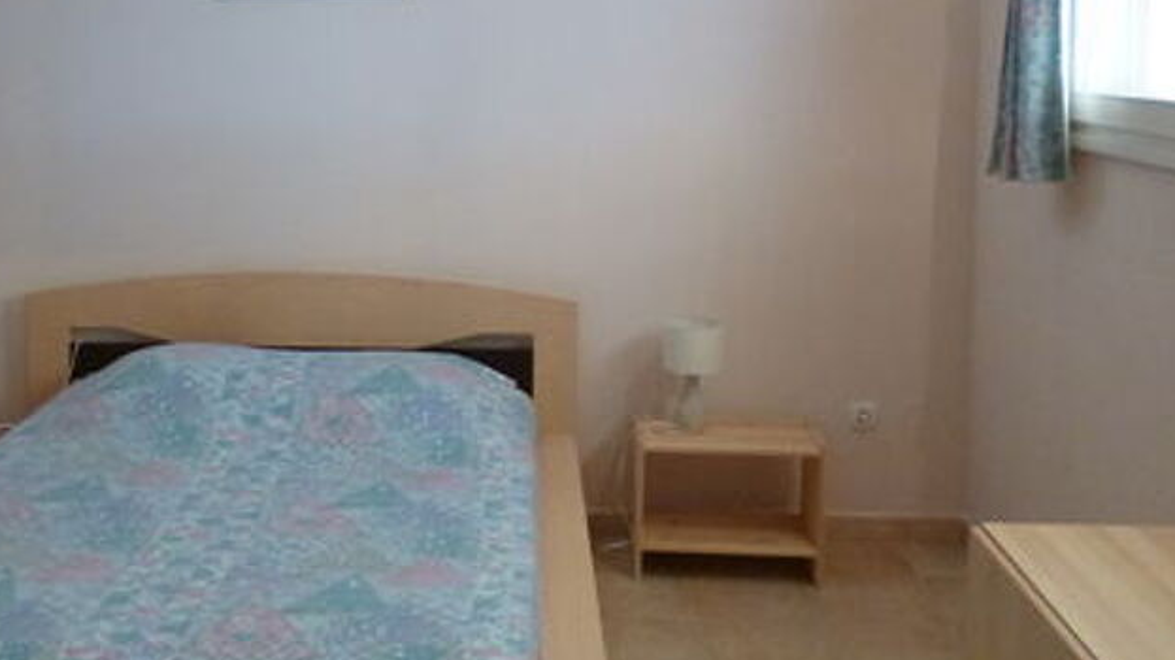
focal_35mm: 42
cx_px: 439
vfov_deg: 27.8
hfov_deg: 47.9
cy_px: 141
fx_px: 1308
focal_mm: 4.3
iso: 400
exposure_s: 1/25
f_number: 2.5
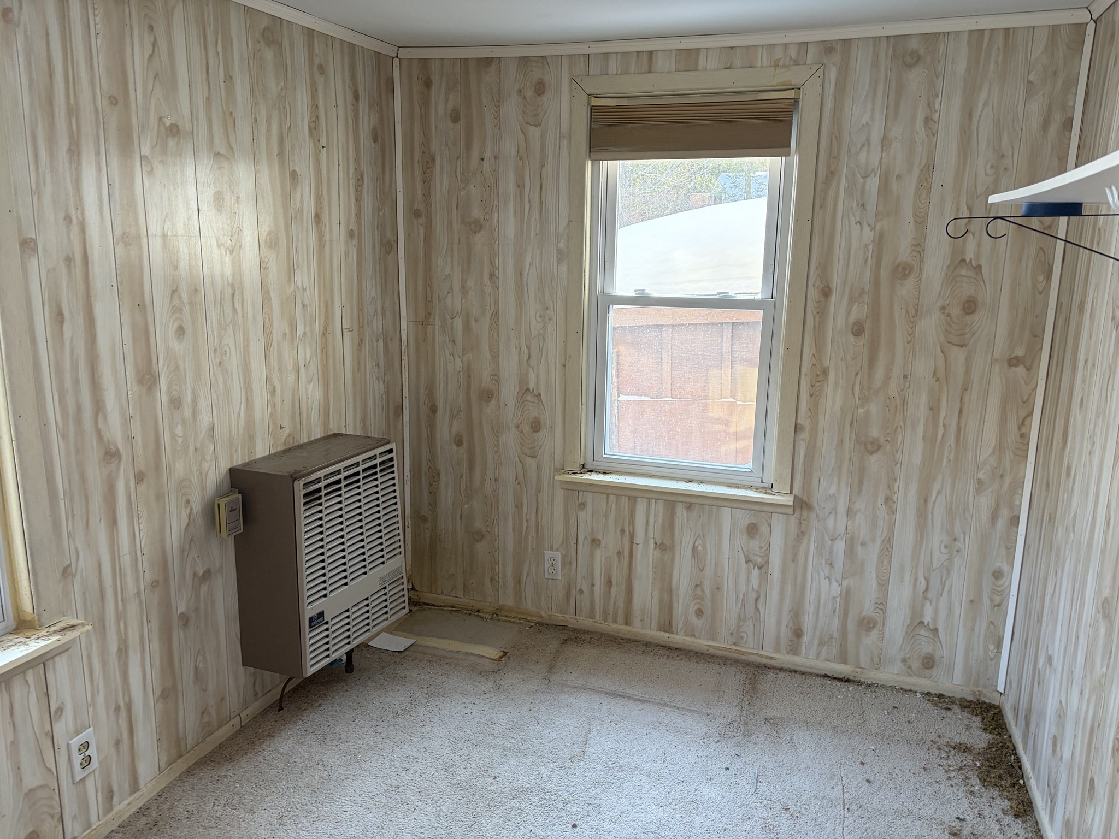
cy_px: 420
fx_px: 840
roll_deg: -0.4
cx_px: 560
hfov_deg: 67.3
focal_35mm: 26
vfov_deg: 53.1
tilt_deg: -12.3
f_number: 1.6
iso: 125
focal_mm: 5.96
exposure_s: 1/60
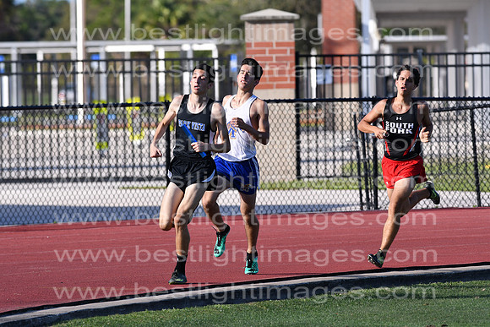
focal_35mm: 450
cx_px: 245
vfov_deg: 3.1
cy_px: 164
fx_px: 6126
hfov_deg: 4.6
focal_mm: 300
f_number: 5.6
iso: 320
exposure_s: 1/1600
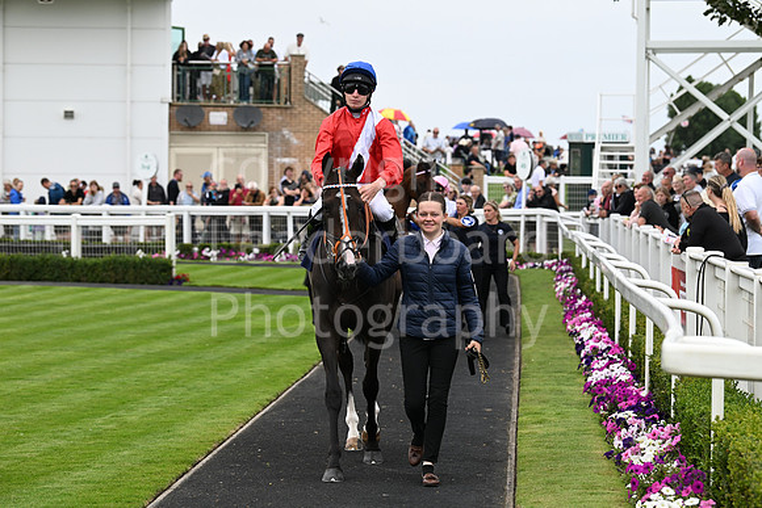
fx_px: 2329
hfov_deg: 18.6
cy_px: 254
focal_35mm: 110
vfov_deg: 12.5
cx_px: 381
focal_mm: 110
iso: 1000
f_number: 5
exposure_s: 1/2500
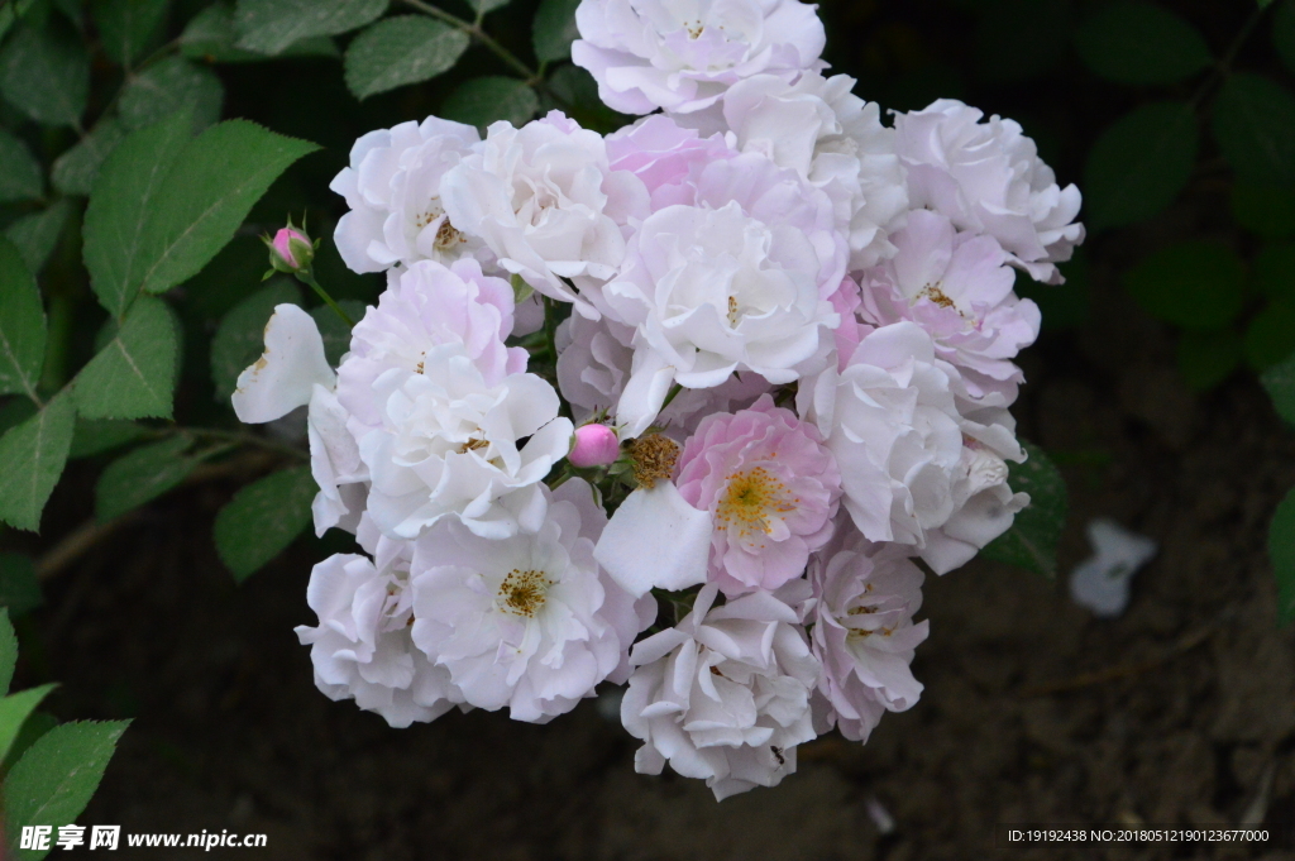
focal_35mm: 232
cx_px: 648
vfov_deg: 5.9
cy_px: 430
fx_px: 8357
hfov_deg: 8.9
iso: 2000
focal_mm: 155
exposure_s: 1/250
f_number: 16
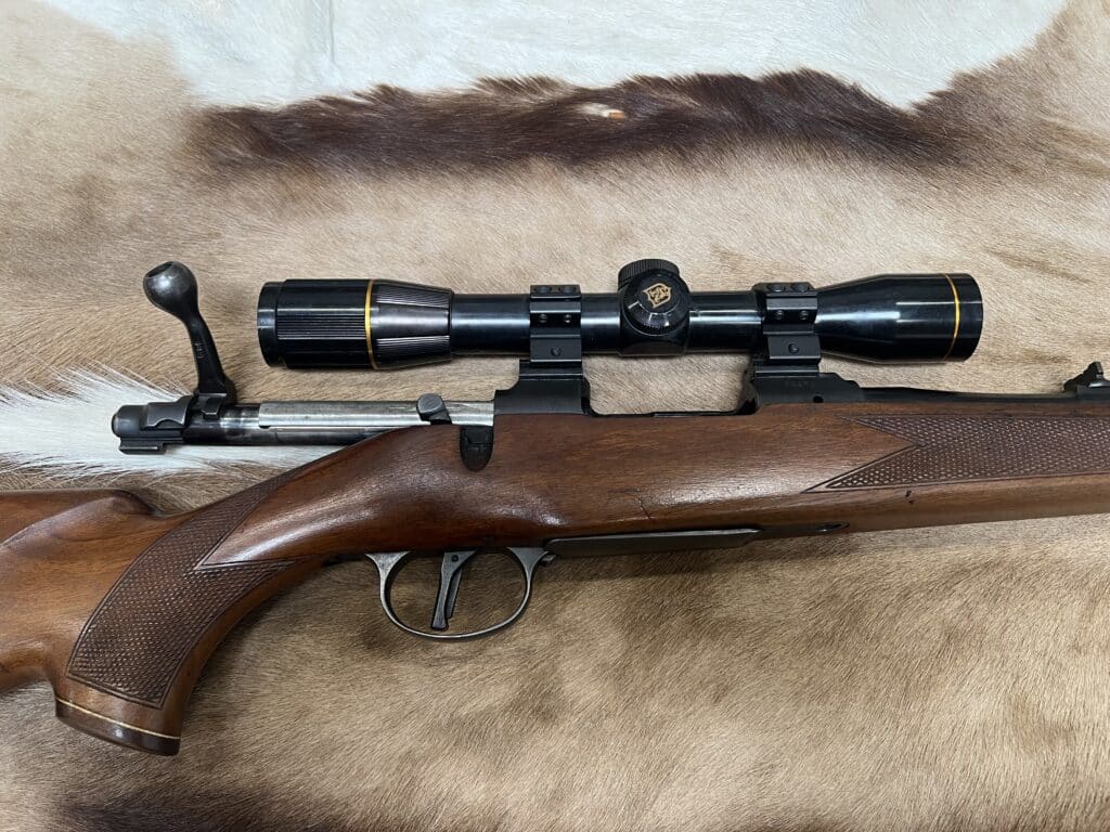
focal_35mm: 26
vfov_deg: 53.1
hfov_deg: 67.3
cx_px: 555
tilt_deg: -70.8
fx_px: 834
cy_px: 416
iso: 80
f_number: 1.5
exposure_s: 1/50
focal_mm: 5.7
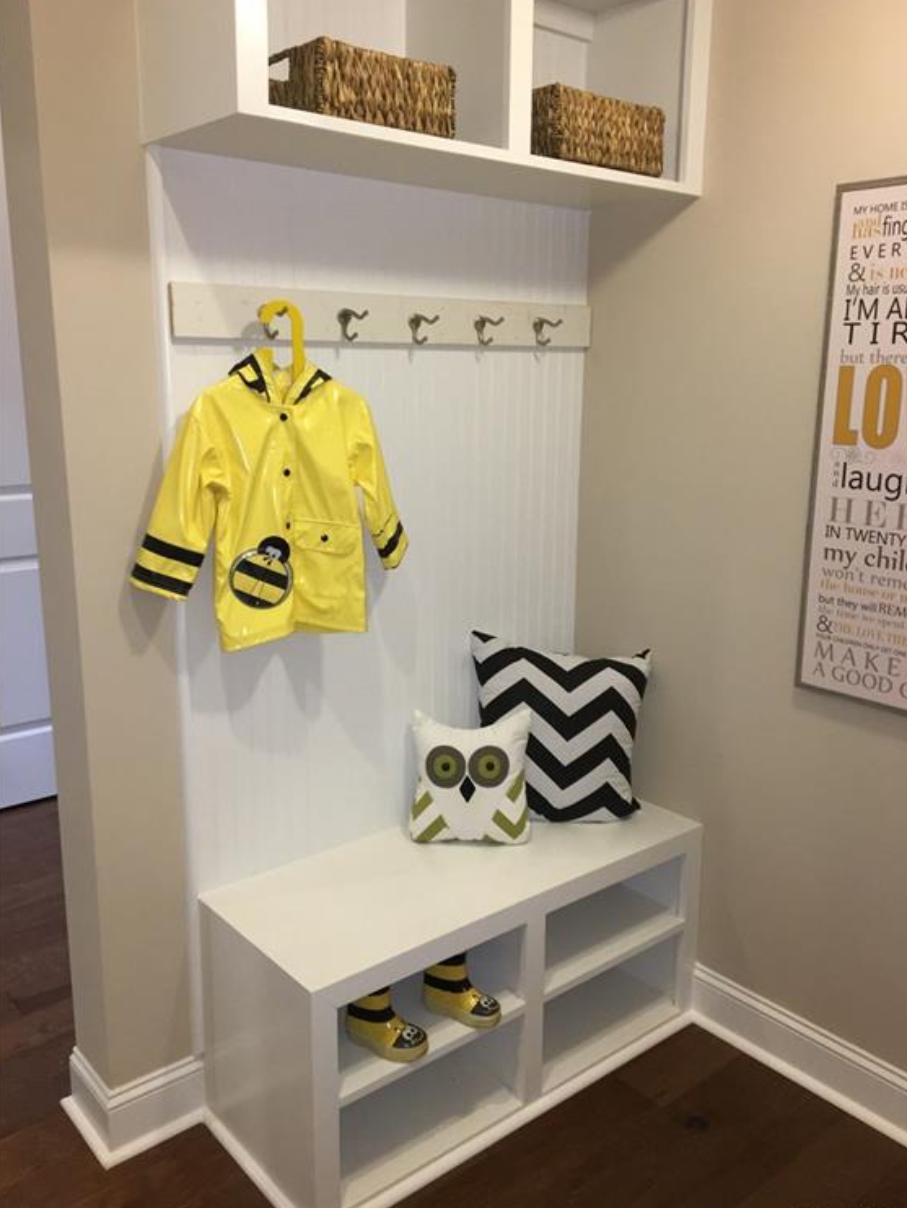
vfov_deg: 59.9
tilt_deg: -12.6
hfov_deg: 46.8
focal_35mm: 30
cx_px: 462
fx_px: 1047
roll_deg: -0.3
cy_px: 606
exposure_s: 1/30
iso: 100
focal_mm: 4.15
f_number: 2.2
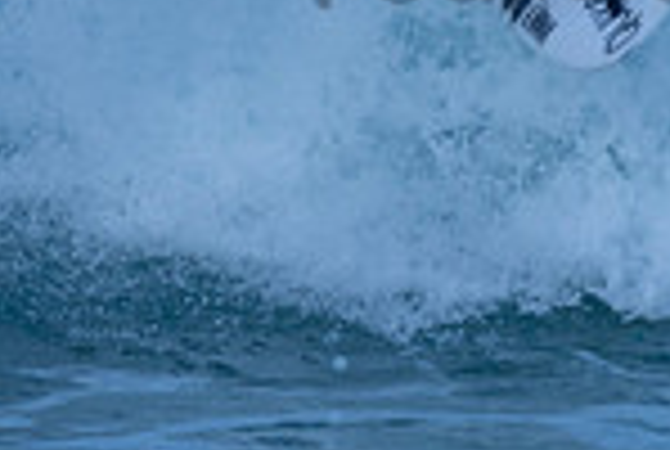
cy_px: -101
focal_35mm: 2912
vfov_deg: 0.5
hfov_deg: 0.7
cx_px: 760
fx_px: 54303
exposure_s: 1/640
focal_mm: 500
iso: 200
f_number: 5.6
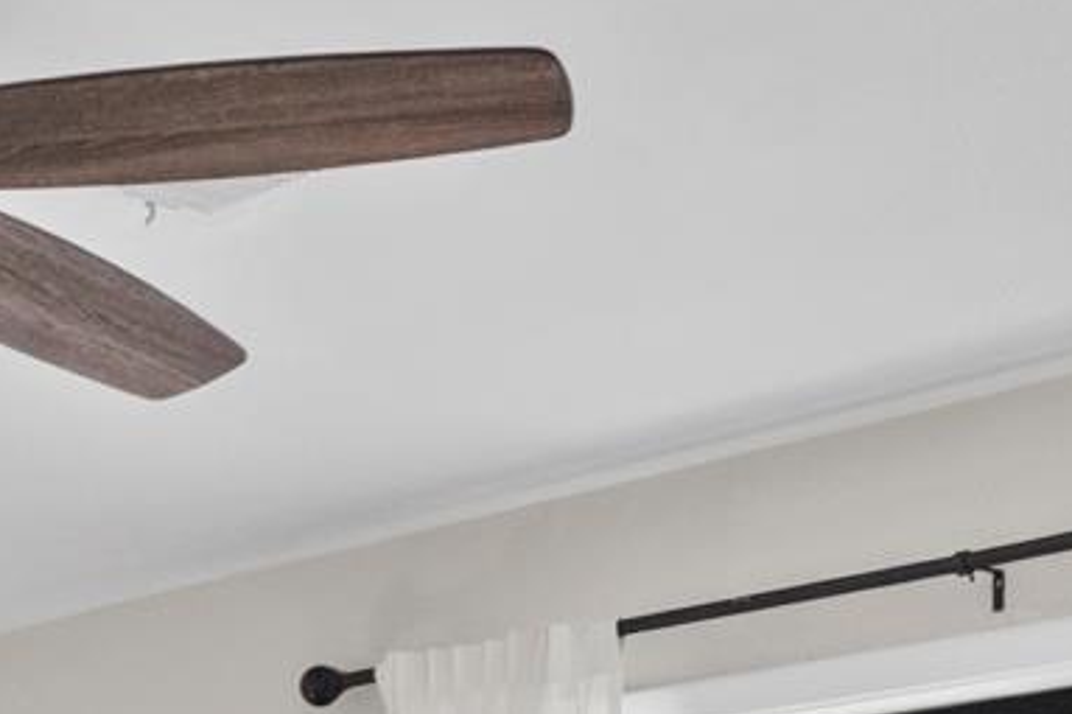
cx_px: 129
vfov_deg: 12.6
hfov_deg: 20.4
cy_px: 1337
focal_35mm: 98
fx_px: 2917
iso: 400
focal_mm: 10
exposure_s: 1/1.67
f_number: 8
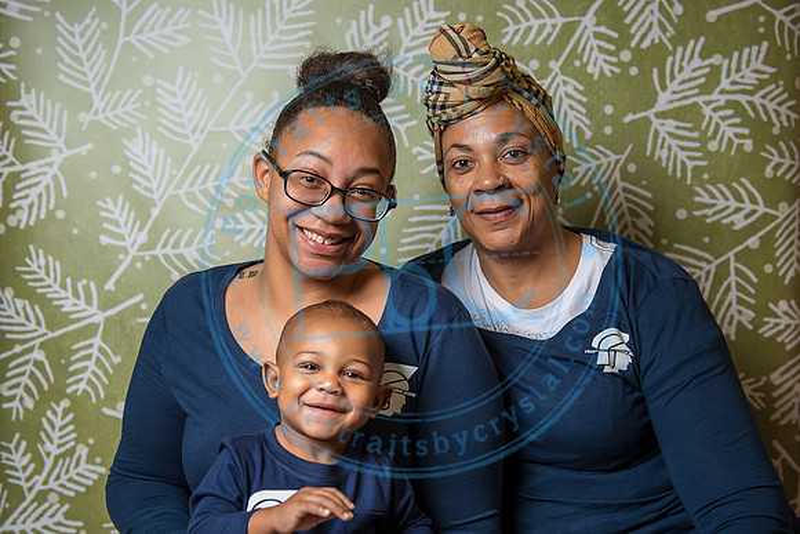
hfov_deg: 42.0
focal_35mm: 47
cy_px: 298
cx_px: 393
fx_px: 1042
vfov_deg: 28.7
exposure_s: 1/200
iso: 200
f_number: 3.5
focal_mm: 42
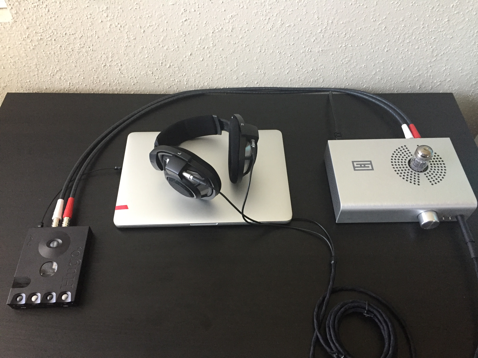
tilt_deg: -51.9
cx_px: 239
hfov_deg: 61.7
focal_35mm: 29
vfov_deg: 48.2
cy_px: 179
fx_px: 400
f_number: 2.2
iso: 250
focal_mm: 4.15
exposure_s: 1/30
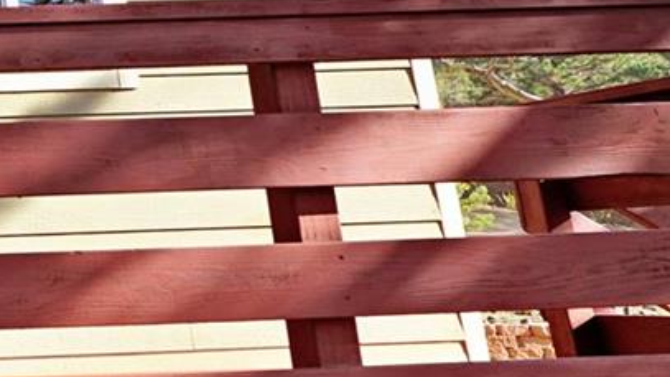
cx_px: -566
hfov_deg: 20.3
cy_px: -16
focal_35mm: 70
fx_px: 1244
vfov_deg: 16.8
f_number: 7.1
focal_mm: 17
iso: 100
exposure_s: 1/100
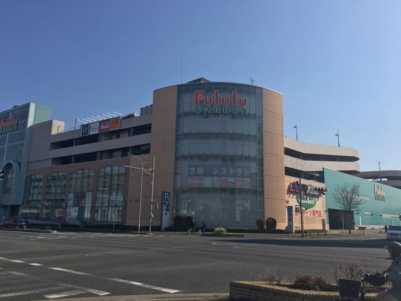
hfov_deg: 61.7
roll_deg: -1.5
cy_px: 150
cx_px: 200
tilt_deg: +10.5
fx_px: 336
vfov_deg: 48.2
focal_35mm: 29
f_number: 2.2
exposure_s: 1/1748
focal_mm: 4.15
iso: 25
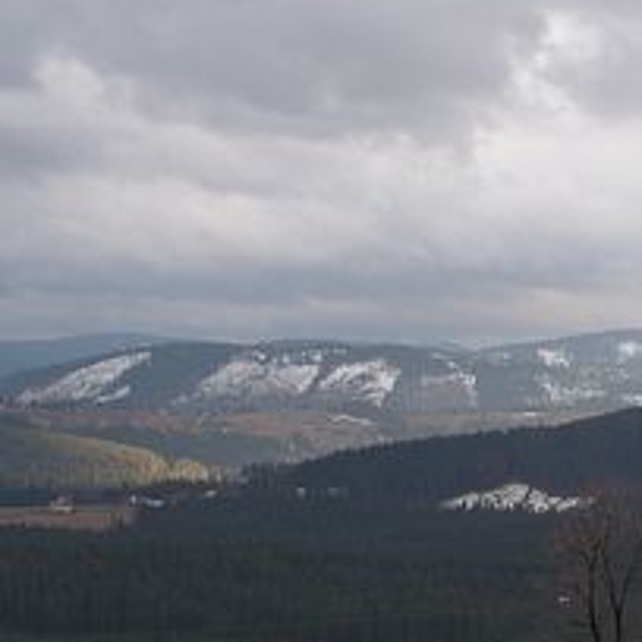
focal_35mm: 115
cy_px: 439
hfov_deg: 15.0
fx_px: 2413
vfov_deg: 15.1
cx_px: 607
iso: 50
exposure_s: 1/60
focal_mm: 9.9
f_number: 3.3
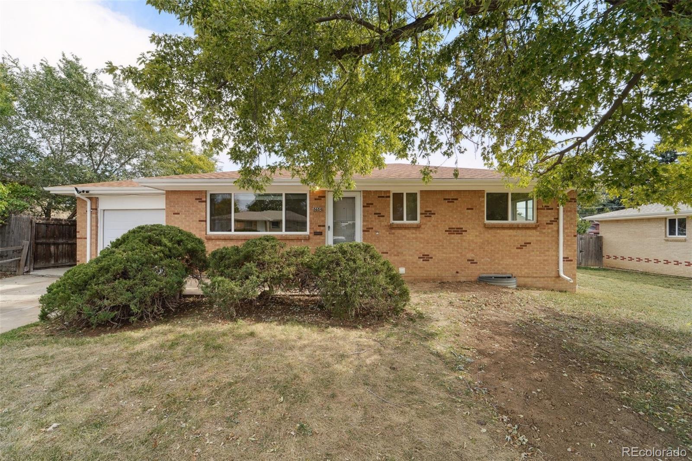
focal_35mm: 14
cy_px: 230
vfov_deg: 81.2
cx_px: 346
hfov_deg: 104.3
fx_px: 269
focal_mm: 14
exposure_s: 1/200
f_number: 11
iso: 400
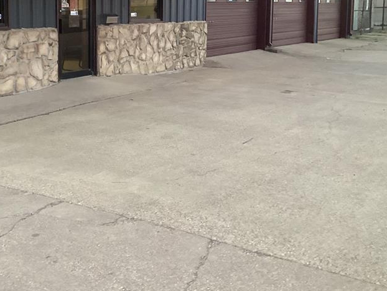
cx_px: 143
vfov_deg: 28.1
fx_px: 570
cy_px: 65
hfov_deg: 37.2
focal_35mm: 51
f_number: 2.4
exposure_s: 1/40
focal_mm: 3.3
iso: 250
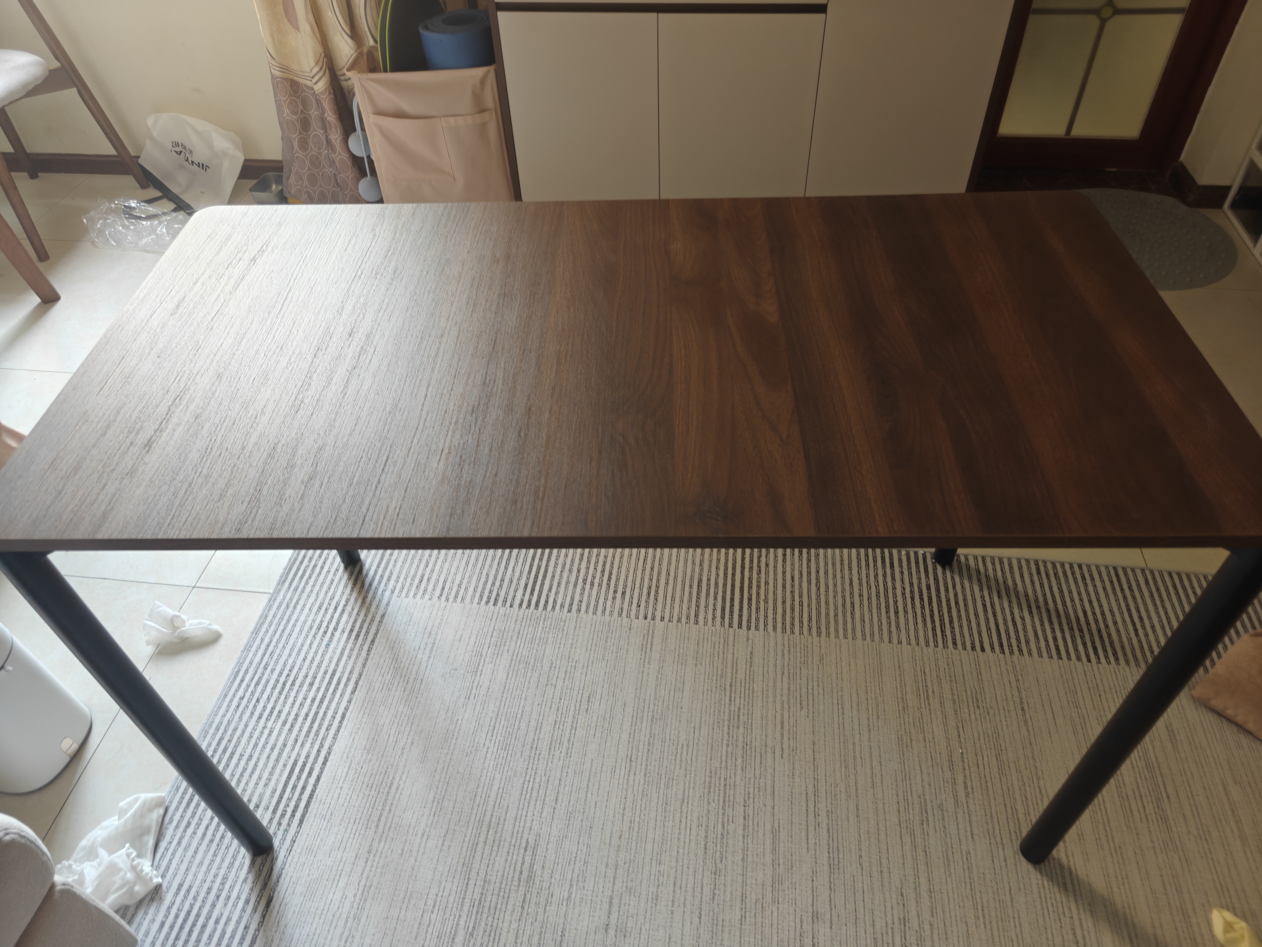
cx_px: 631
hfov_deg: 73.9
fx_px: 839
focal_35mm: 23
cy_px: 474
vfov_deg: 58.9
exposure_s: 1/103
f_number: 1.6
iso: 320
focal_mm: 6.06
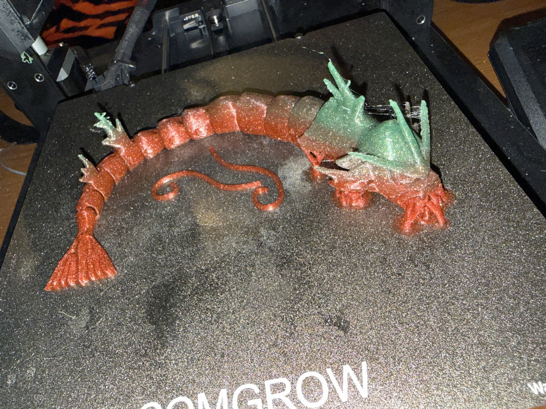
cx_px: 273
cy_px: 204
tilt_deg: -48.9
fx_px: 379
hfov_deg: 71.6
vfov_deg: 56.8
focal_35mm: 24
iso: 80
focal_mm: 2.22
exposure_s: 1/71
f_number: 2.2
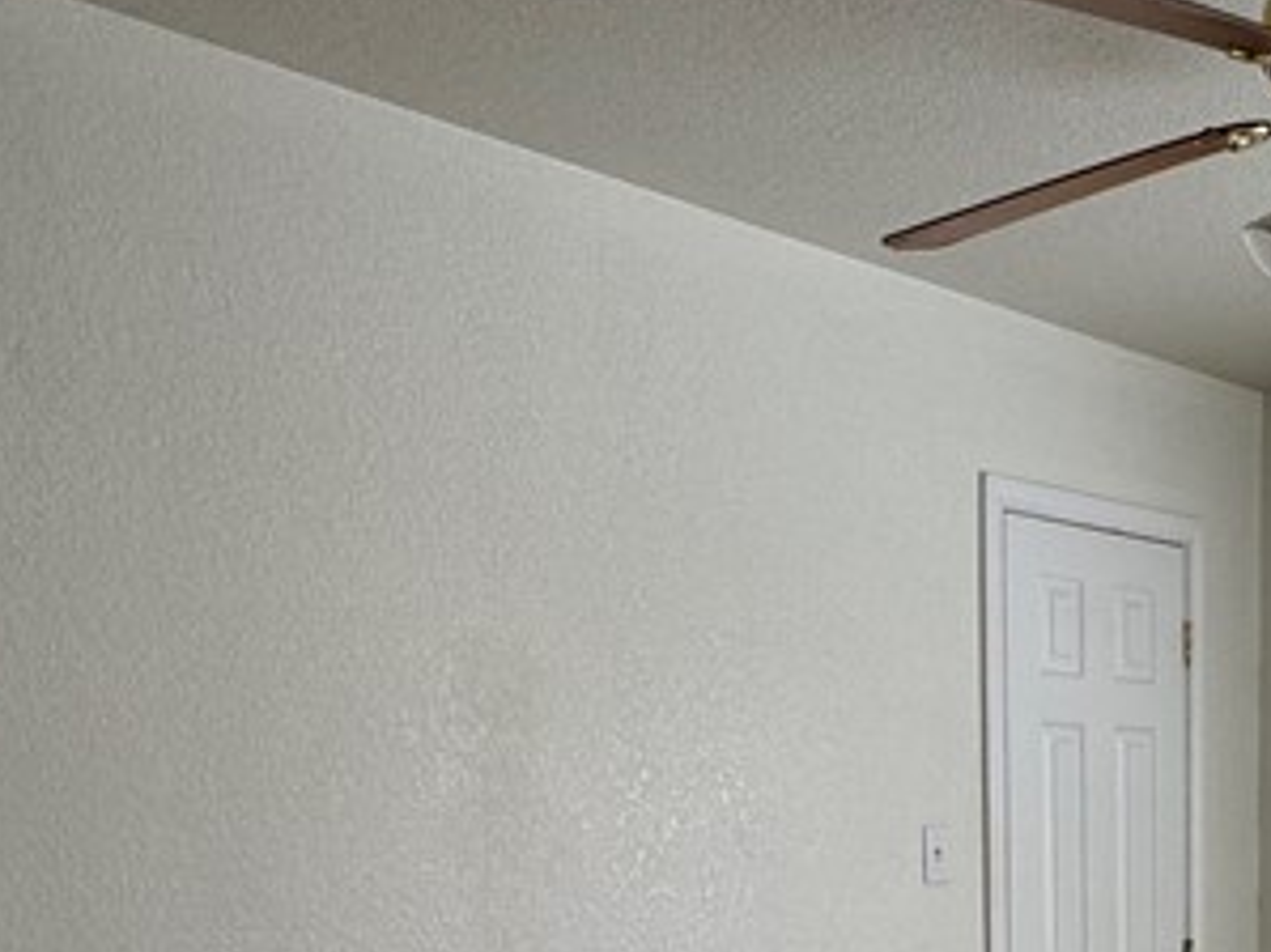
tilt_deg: -6.8
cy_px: 1024
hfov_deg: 37.0
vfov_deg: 27.8
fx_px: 1762
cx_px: 1160
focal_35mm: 48
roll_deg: -0.3
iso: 64
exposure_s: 1/99
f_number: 2.2
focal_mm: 2.22
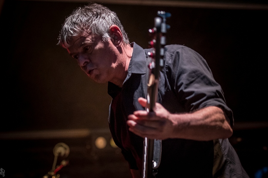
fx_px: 811
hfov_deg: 18.8
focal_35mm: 109
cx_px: 132
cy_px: 87
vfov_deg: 12.6
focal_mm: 70
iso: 4000
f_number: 2.8
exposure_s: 1/100
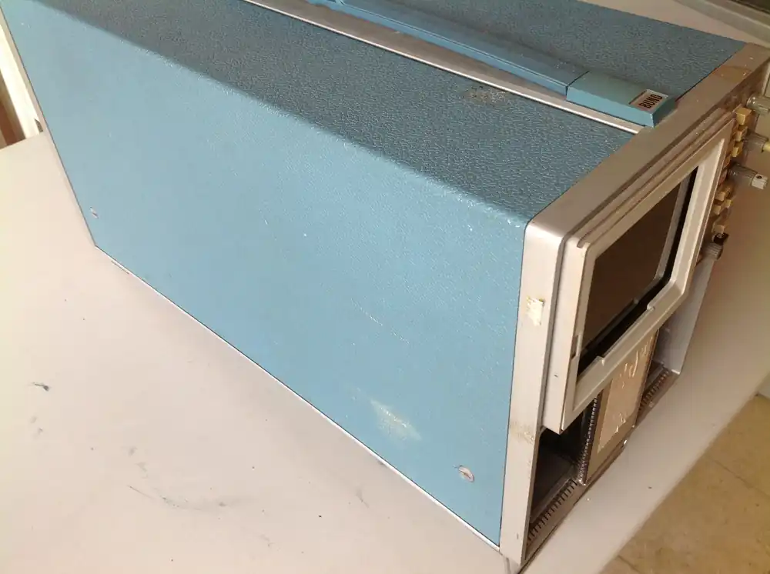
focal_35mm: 35
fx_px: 777
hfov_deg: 52.7
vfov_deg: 40.6
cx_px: 385
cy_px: 287
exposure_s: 1/60
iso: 64
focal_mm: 4.28
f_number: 2.4
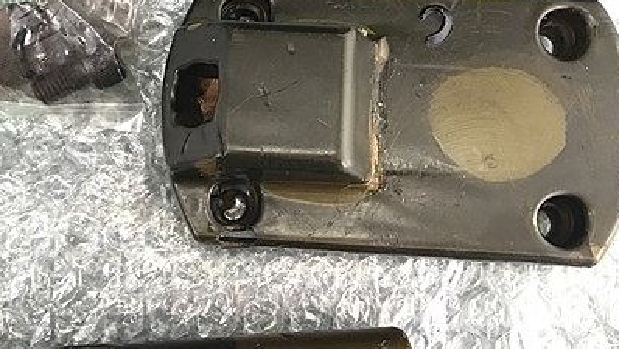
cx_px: 193
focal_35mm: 49
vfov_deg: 24.4
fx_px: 804
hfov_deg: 41.4
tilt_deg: -84.8
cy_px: 192
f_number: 1.8
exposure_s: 1/33
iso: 40
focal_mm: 3.99
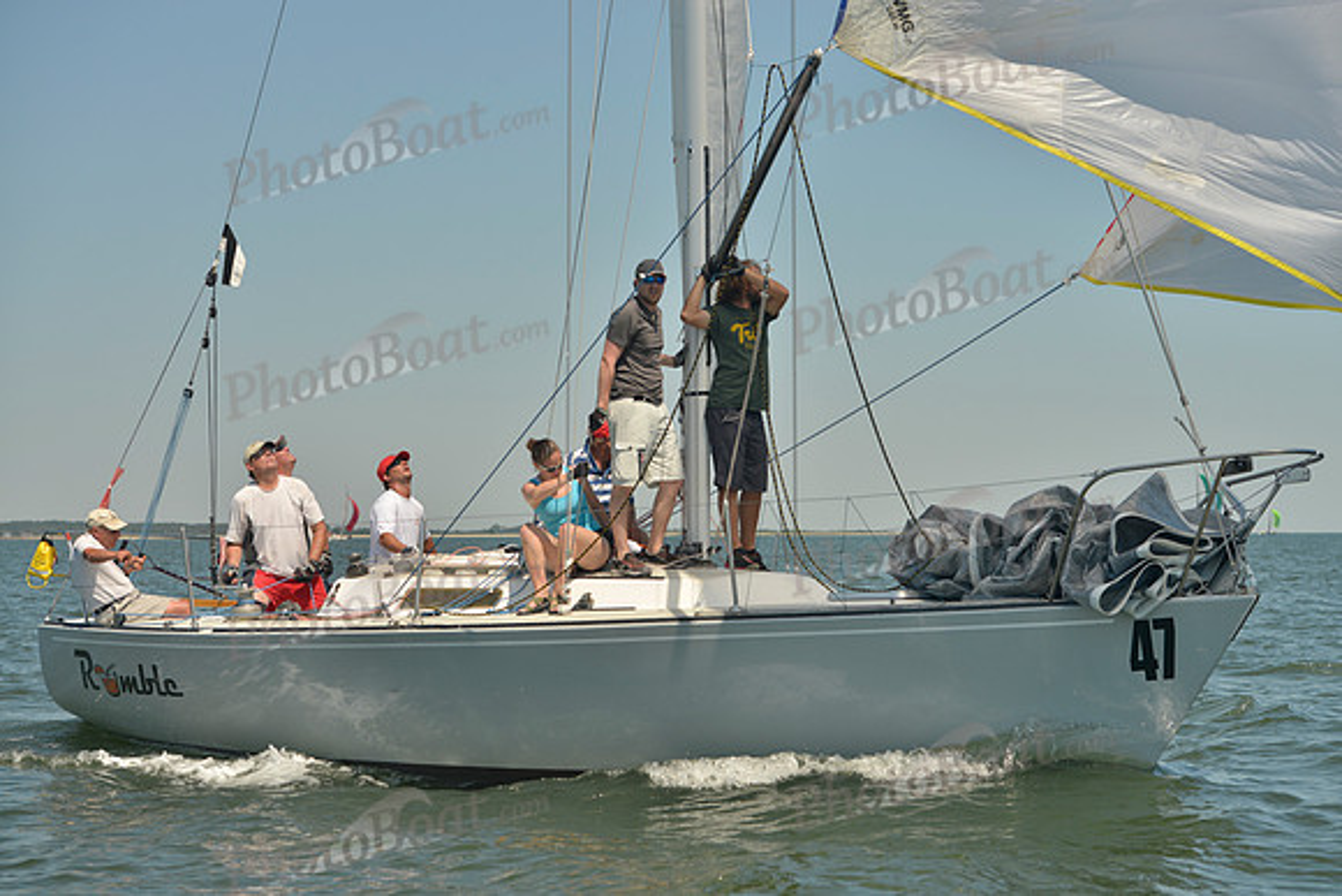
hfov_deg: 24.8
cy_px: 448
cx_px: 671
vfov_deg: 16.7
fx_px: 3057
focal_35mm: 82
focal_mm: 82
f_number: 6.3
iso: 200
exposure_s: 1/800
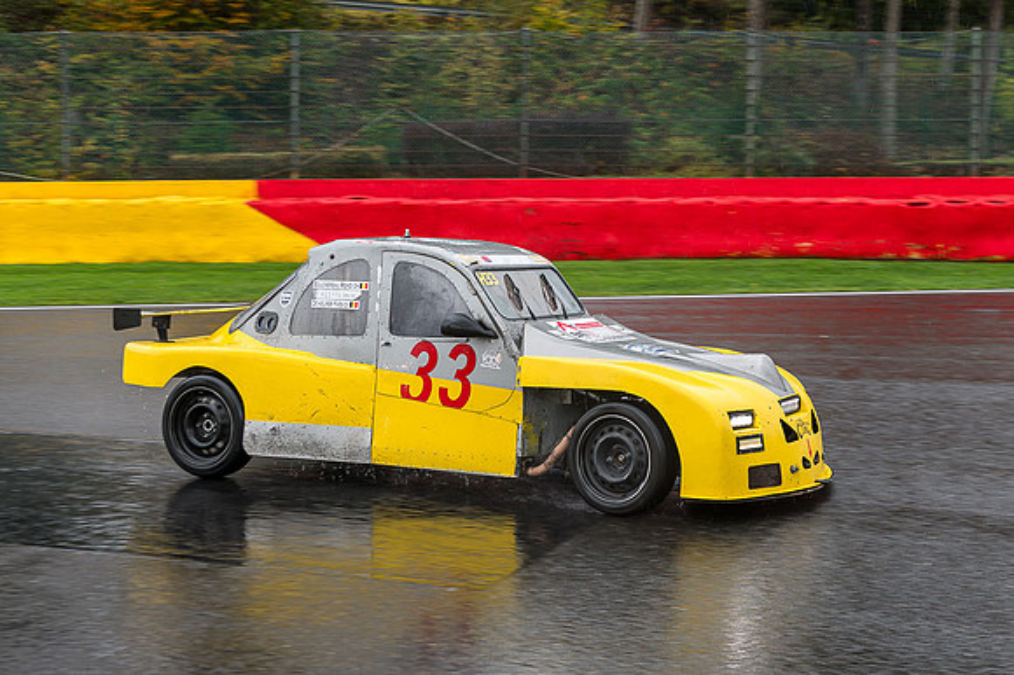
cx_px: 603
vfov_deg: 23.4
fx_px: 1629
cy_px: 361
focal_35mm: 58
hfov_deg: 34.5
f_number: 5
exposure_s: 1/250
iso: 400
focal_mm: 45
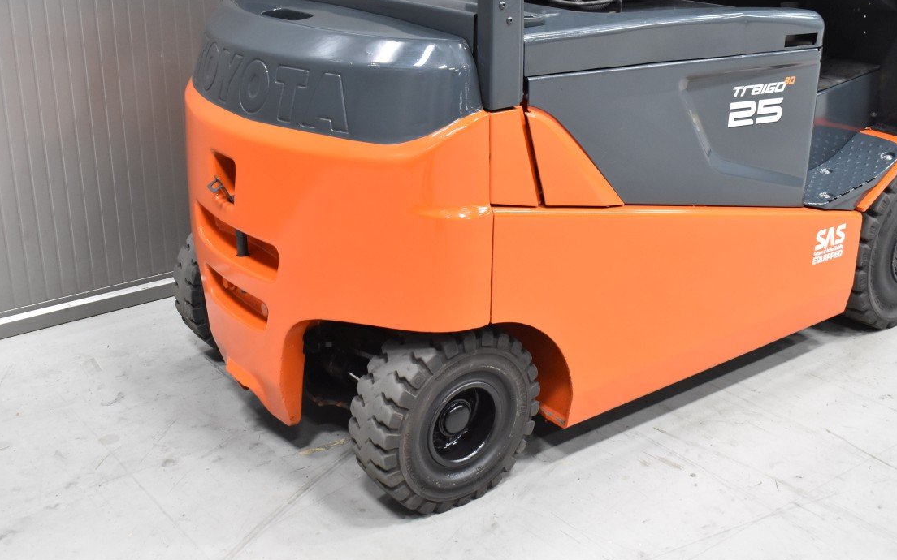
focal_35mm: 42
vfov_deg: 30.8
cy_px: 239
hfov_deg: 47.6
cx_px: 426
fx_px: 1016
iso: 1600
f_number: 5
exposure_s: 1/25
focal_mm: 25
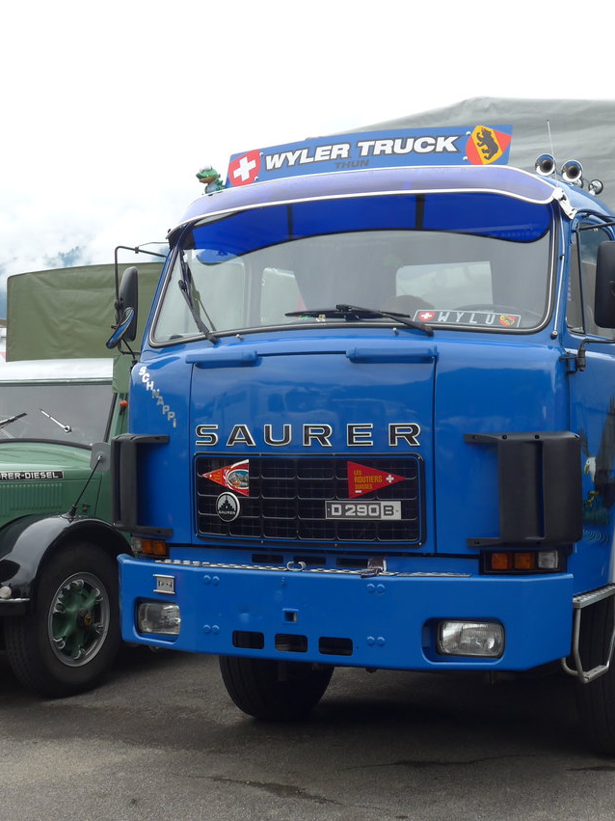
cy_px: 389
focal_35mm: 55
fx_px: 1303
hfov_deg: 26.3
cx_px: 436
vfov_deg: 34.9
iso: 80
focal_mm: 8
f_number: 2.8
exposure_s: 1/400
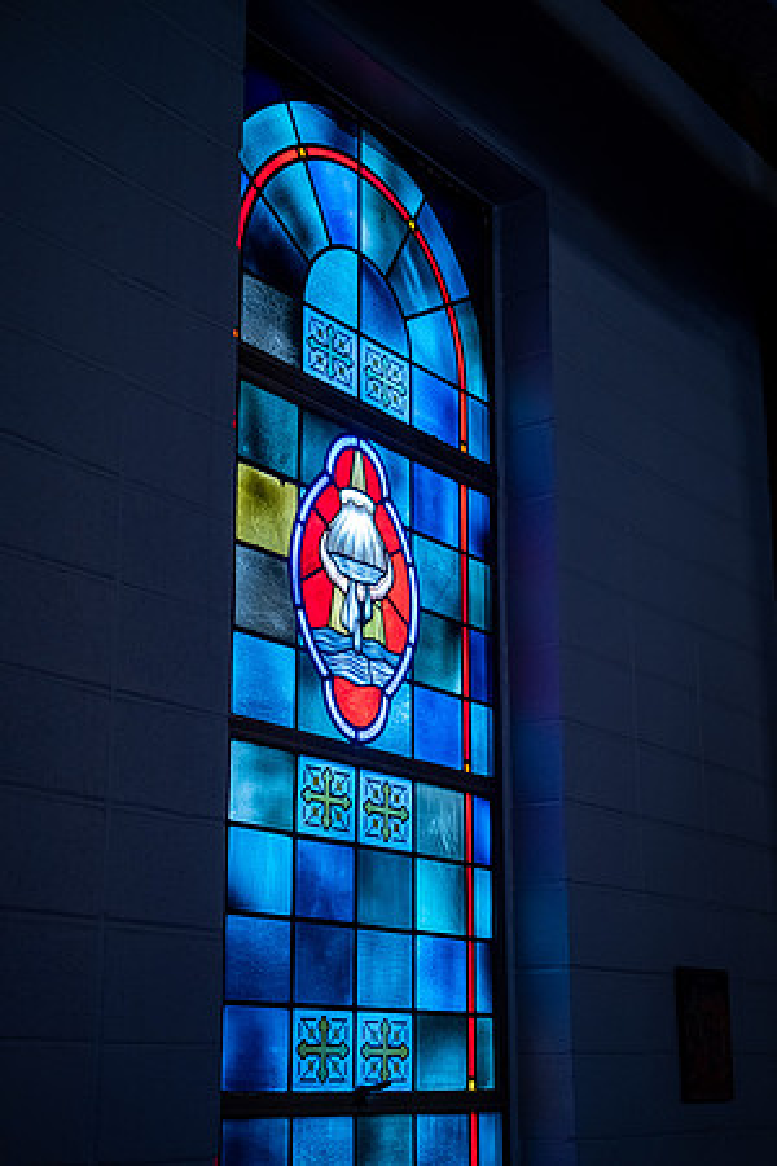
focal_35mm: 50
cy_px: 583
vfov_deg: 39.6
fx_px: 1619
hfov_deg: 27.0
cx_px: 388
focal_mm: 33
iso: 500
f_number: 1.8
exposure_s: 1/400
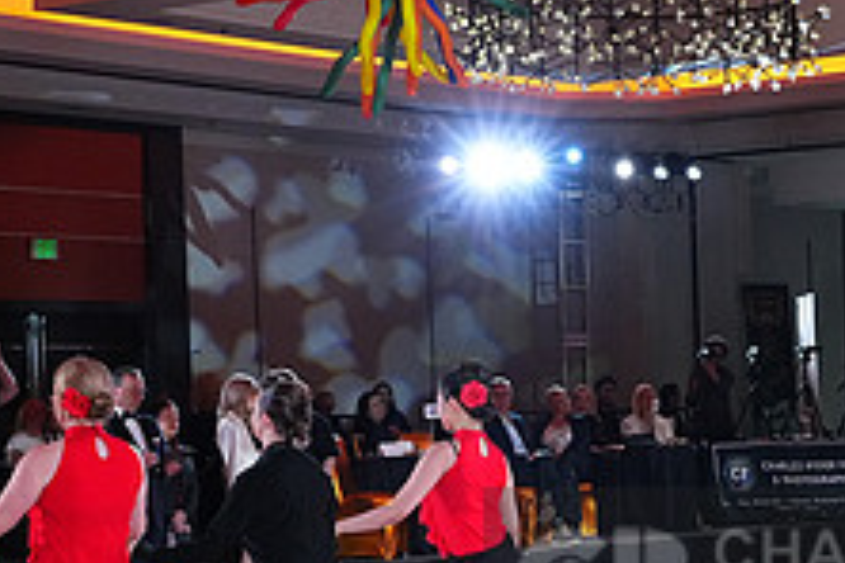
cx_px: 898
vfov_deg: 13.2
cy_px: 588
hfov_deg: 19.3
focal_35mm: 102
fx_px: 2394
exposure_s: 1/400
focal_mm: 39
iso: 5000
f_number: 5.6
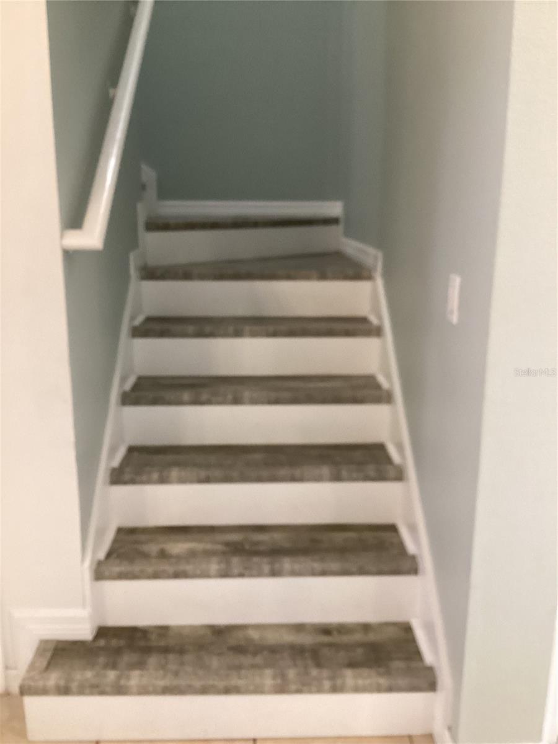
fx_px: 666
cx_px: 279
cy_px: 372
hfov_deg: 45.4
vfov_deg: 58.4
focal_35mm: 31
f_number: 2.4
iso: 320
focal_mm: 3.3
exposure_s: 1/60
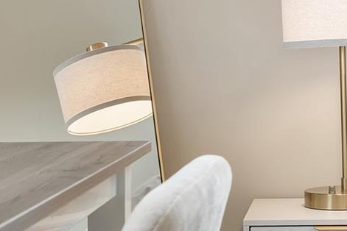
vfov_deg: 11.5
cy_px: 53
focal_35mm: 119
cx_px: 342
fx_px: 1147
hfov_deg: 16.9
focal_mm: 35
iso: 640
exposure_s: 1/50
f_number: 8
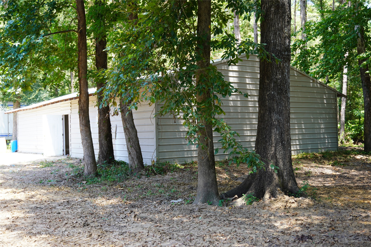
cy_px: 124
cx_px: 186
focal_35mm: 42
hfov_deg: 46.4
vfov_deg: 31.9
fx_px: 433
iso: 160
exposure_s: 1/60
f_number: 4.5
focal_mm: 28
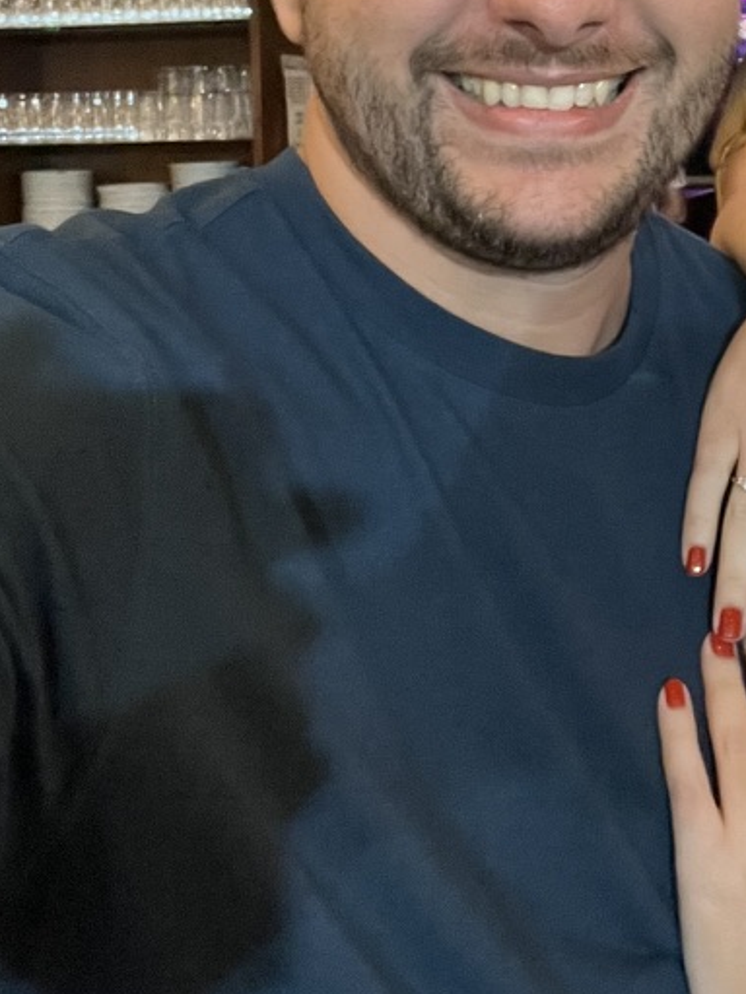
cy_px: 95
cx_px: 734
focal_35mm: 60
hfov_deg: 23.5
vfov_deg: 30.7
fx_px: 1724
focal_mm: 2.71
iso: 500
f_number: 2.2
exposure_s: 1/30
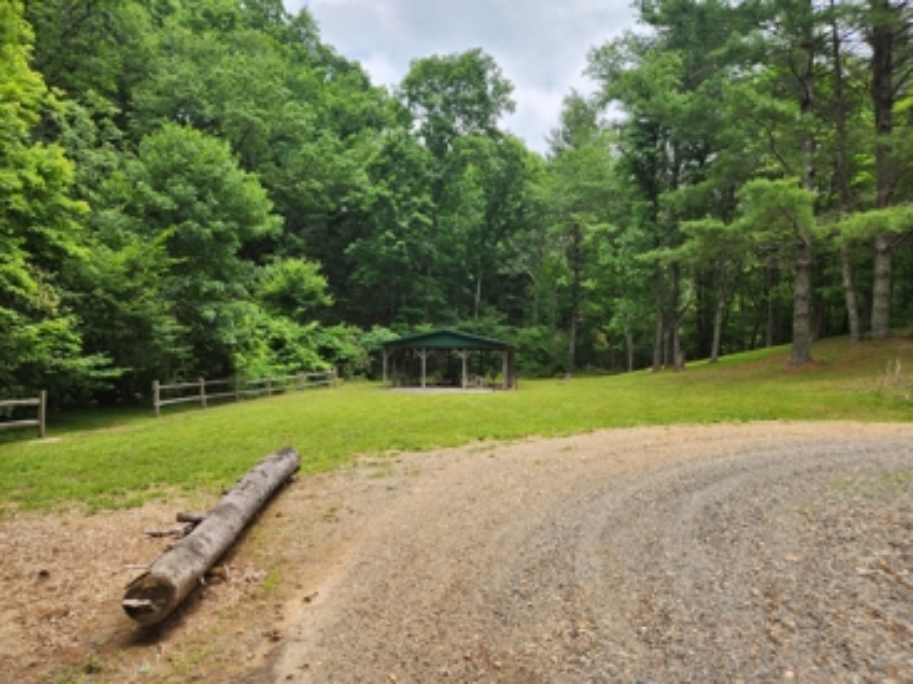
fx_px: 606
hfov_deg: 73.9
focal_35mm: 23
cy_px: 342
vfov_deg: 58.9
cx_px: 456
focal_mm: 5.4
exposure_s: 1/532
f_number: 1.8
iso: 20
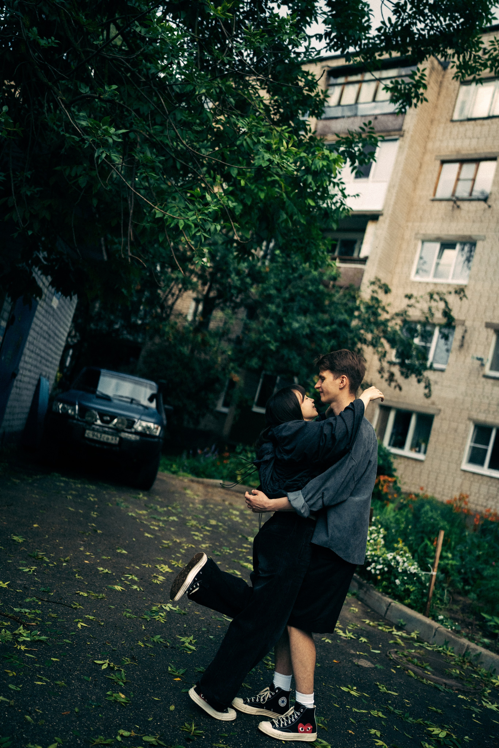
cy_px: 374
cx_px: 250
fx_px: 728
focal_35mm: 35
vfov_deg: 54.4
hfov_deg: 37.9
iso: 1000
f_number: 1.4
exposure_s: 1/3200
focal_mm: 35
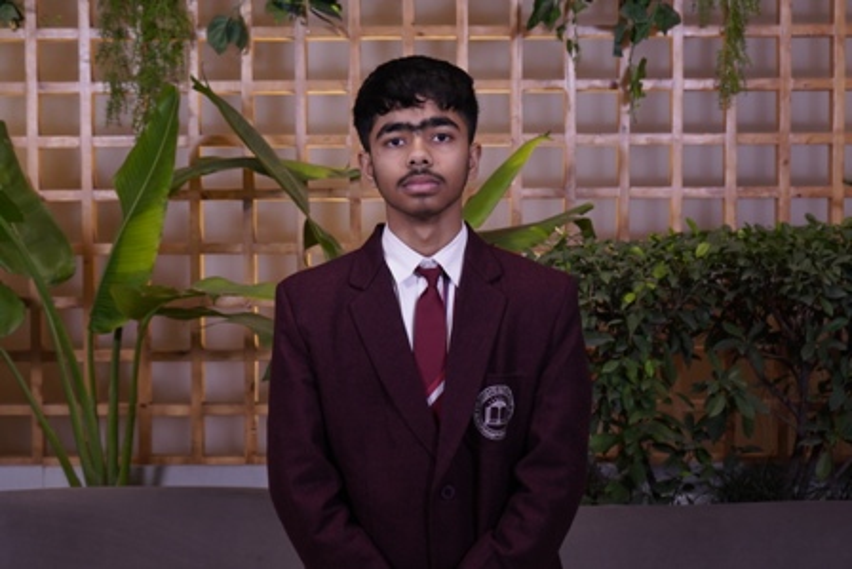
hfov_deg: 32.9
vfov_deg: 22.3
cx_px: 426
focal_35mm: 61
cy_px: 284
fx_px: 1444
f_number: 5
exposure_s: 1/125
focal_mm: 41
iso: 500
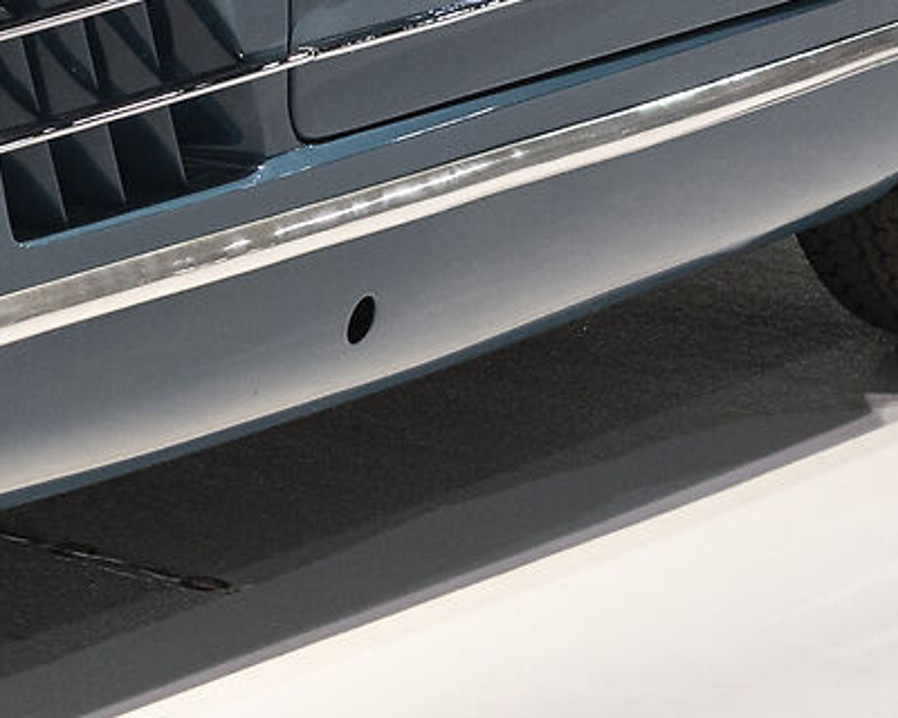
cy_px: -448
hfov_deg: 7.2
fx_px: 6884
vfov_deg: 5.9
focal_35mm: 259
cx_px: -887
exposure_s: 1/30
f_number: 8
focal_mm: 46
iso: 1250
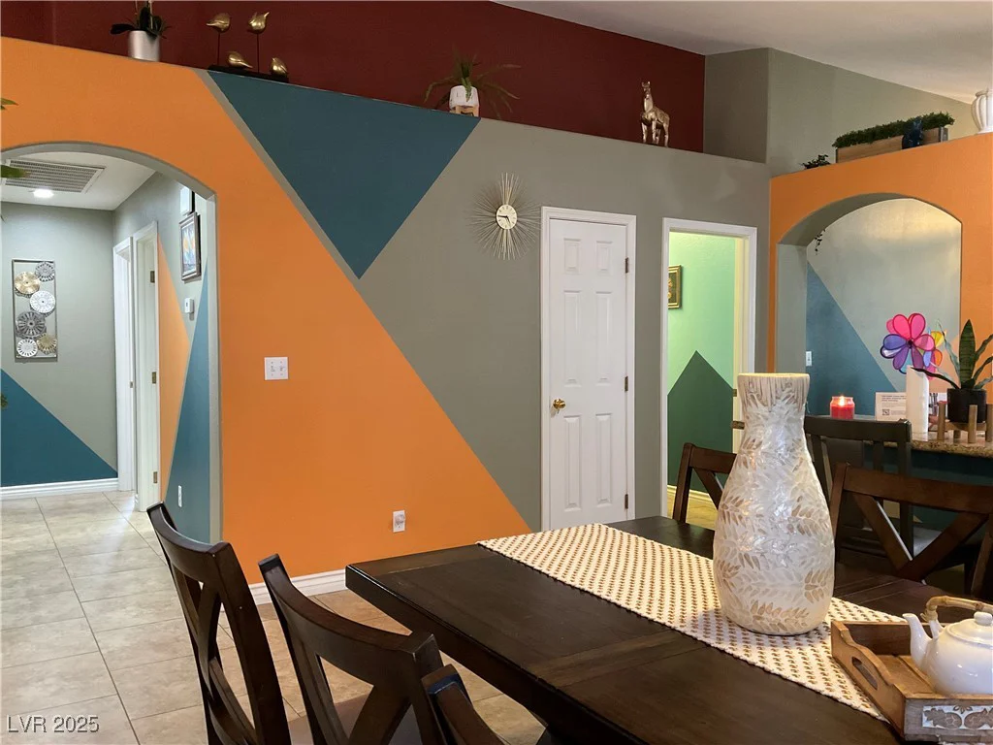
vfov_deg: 48.2
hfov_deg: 61.7
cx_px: 496
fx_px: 832
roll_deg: +0.0
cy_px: 372
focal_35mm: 29
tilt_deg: -2.4
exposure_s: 1/40
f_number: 1.8
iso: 200
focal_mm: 3
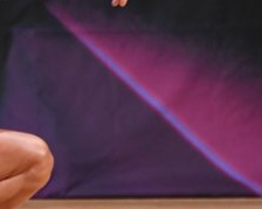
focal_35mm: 1120
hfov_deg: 1.7
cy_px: 117
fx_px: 8681
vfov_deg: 1.4
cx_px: -163
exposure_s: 1/400
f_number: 5.6
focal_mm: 230
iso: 2800
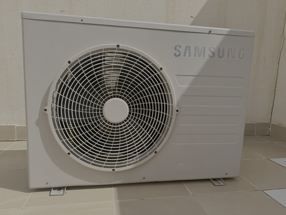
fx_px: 198
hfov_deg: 71.6
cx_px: 143
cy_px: 108
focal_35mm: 24
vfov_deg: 56.8
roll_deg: -2.9
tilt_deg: -9.0
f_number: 1.78
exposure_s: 1/4608
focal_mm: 6.76
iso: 80
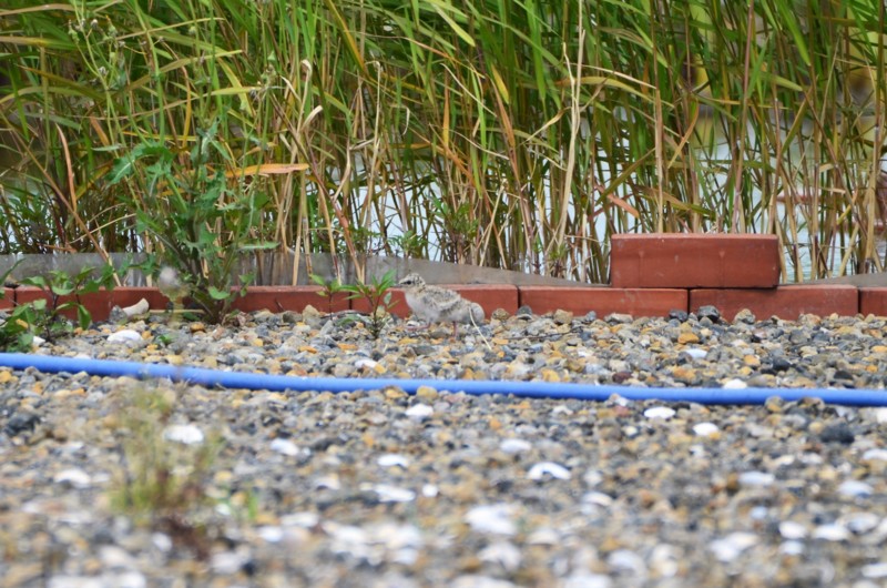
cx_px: 444
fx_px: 22131
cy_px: 294
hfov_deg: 2.3
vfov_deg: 1.5
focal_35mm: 900
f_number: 6.3
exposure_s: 1/400
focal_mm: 600
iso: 100
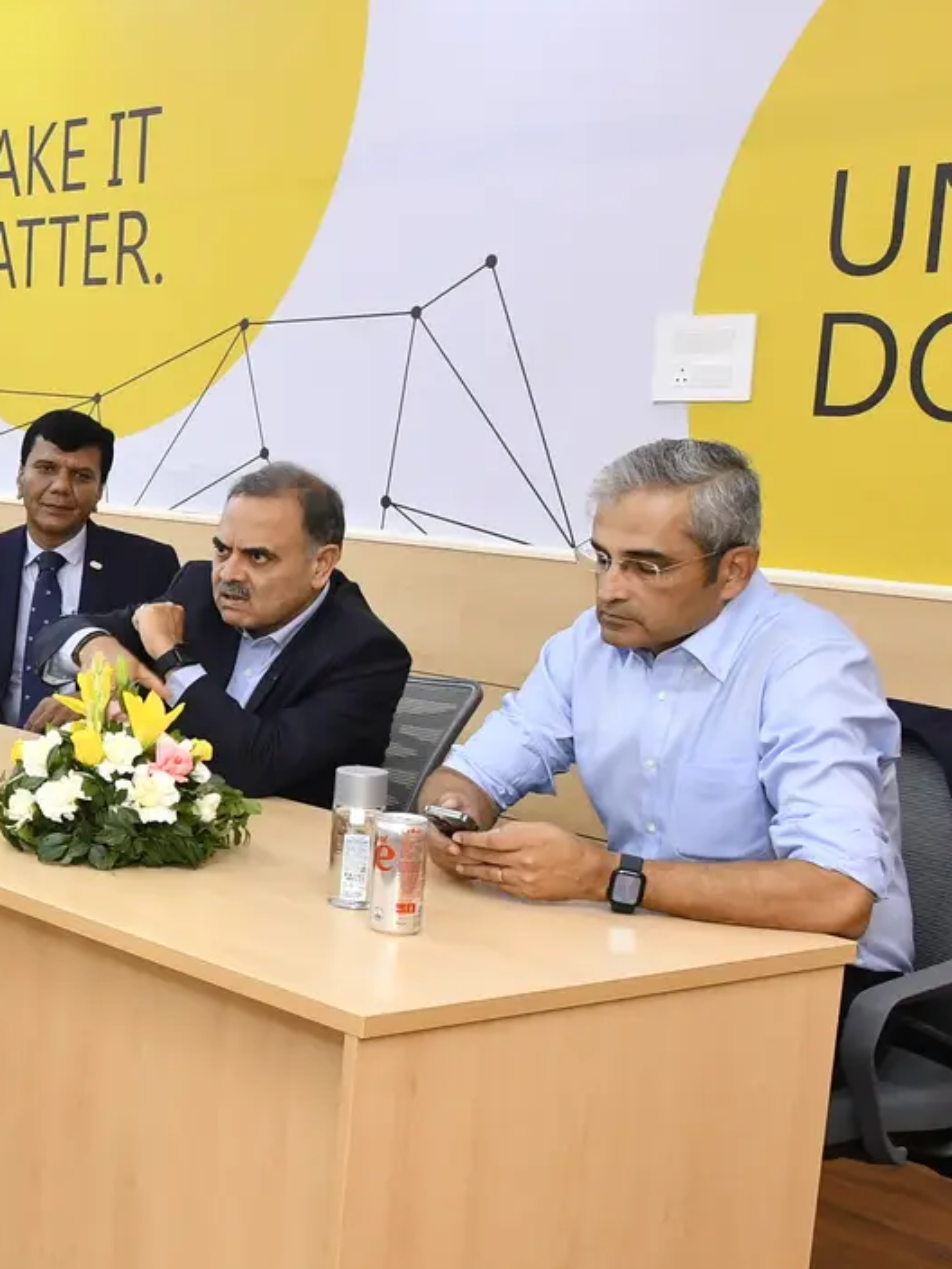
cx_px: -460
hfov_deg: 21.1
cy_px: 748
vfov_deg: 32.6
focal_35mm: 59
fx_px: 2163
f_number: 7.1
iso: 1250
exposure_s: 1/125
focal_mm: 16
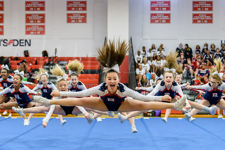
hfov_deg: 30.1
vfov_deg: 20.3
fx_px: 419
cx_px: 106
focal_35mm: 67
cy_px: 94
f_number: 2.8
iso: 3200
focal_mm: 38
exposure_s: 1/500
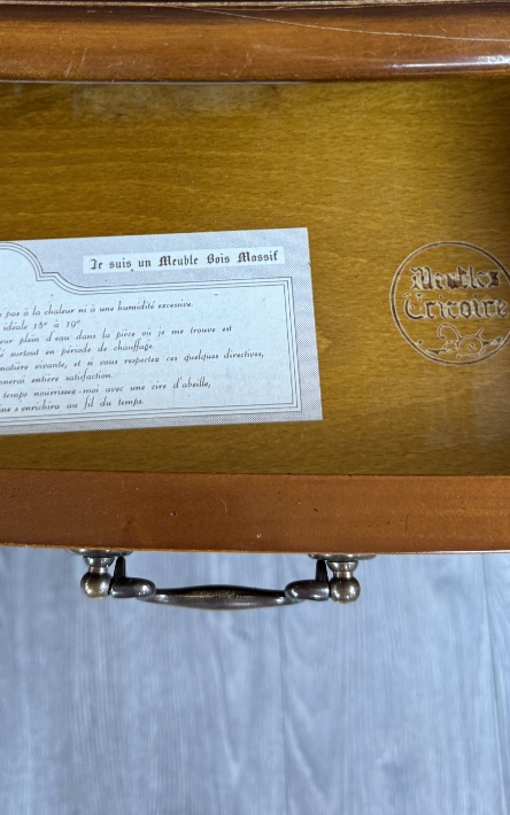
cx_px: 214
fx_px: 956
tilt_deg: -71.6
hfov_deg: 29.8
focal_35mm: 43
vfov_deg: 44.5
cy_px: 191
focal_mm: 6.76
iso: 200
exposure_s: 1/100
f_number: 1.78
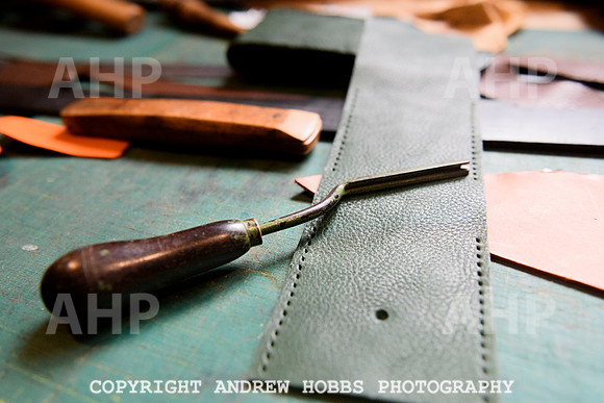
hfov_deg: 60.2
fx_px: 521
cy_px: 216
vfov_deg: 42.2
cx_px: 305
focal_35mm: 31
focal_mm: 29
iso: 1250
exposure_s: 1/250
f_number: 4
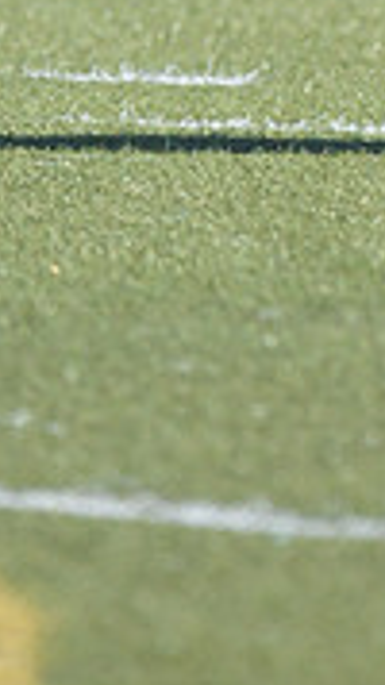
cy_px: -416
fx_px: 28739
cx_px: 583
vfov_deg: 1.4
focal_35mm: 1582
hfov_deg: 0.8
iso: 1000
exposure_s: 1/5000
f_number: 4
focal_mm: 310
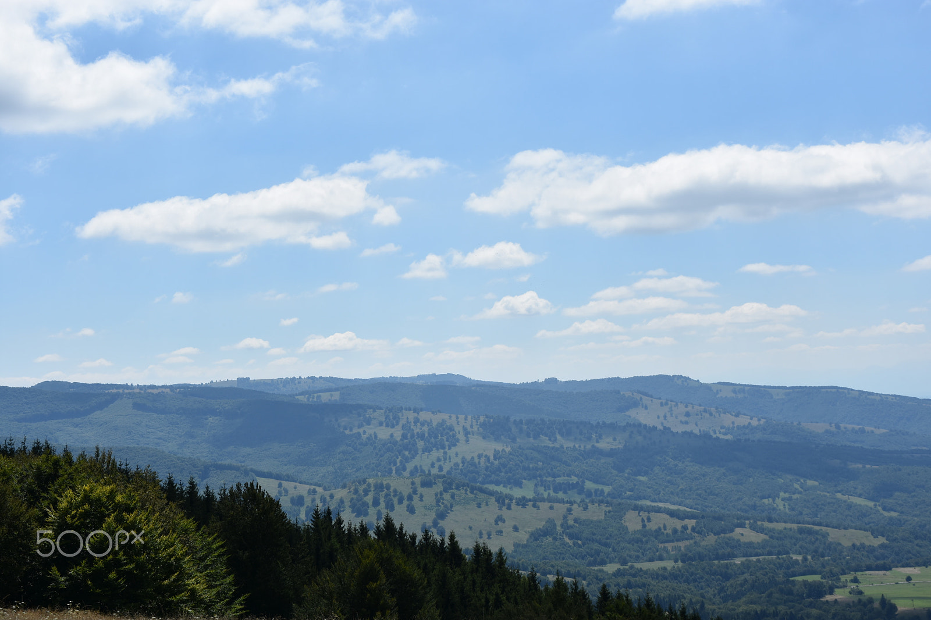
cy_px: 310
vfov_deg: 22.6
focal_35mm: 60
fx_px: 1551
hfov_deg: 33.4
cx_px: 466
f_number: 8
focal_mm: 40
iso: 100
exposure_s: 1/500
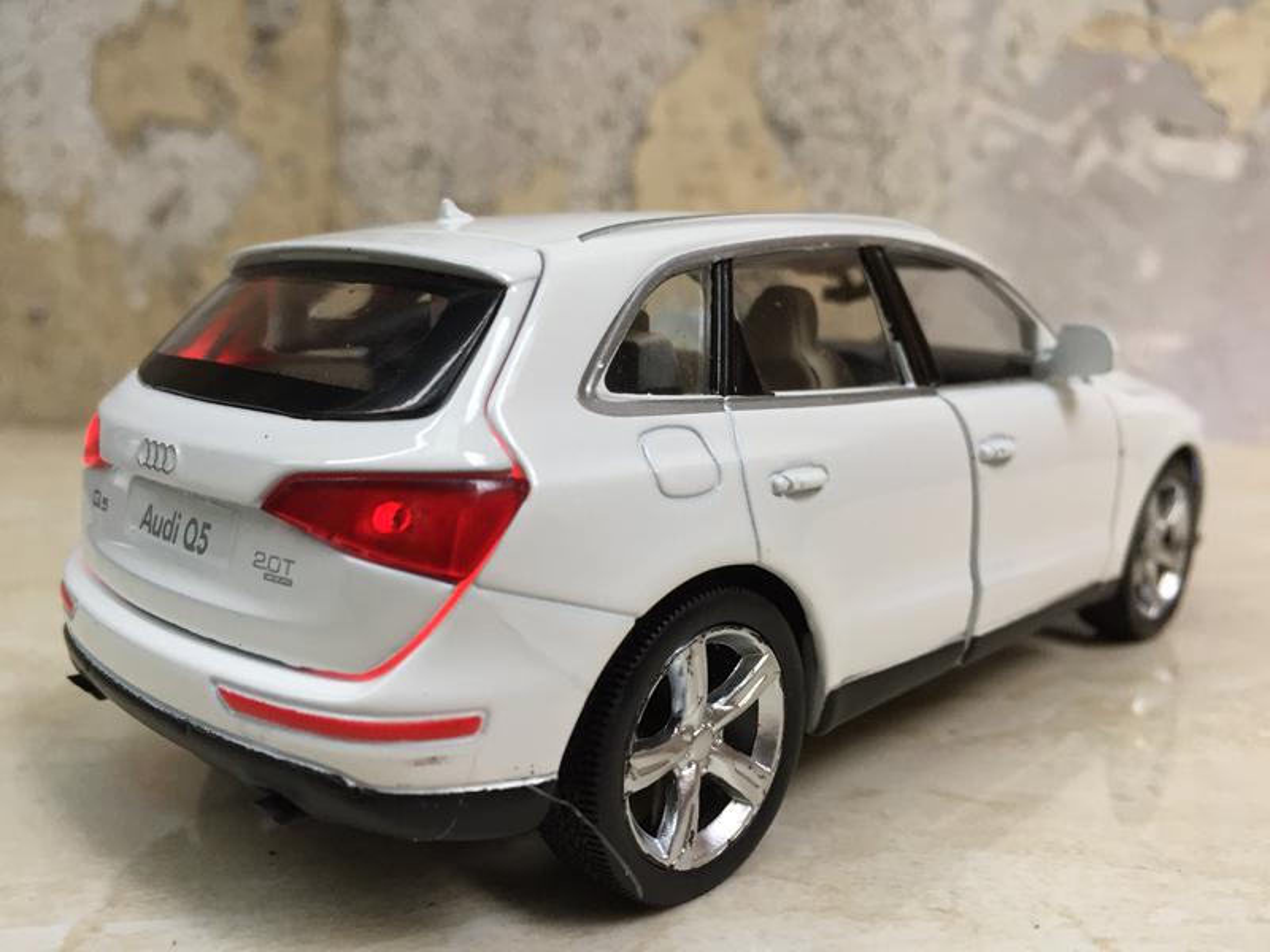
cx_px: 635
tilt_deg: -11.1
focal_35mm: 29
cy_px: 476
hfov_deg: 61.7
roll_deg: -3.2
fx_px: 1064
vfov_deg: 48.2
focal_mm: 4.15
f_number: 2.2
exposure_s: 1/33
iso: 40
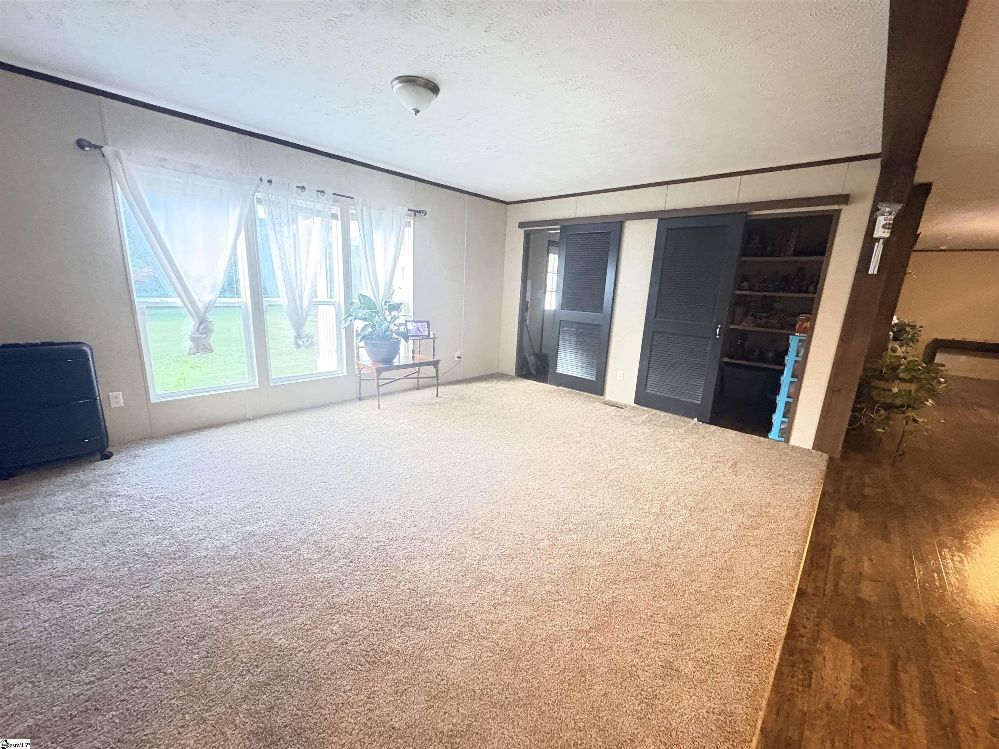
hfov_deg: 102.1
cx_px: 500
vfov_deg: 85.7
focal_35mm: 14
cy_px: 374
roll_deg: -2.7
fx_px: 404
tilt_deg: -13.1
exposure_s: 1/30
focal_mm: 2.22
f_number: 2.2
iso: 1600
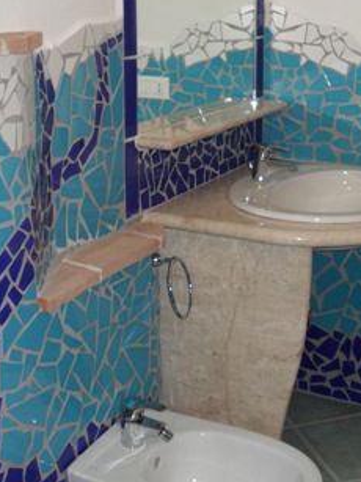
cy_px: 148
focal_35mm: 57
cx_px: 166
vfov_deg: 33.4
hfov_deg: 25.6
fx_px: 793
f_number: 3
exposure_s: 1/45
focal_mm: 6.3
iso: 200
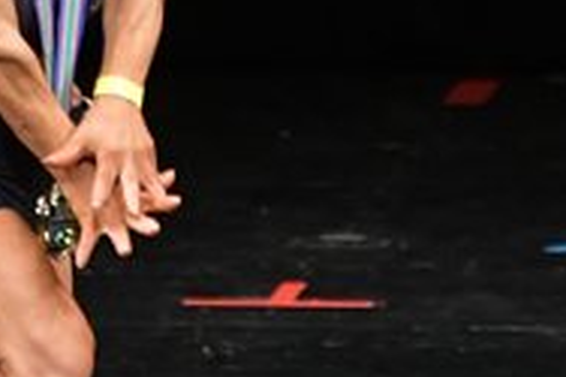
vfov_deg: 0.9
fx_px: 24253
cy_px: 84
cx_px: 89
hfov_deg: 1.3
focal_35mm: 1544
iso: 3200
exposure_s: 1/400
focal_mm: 250
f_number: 5.6
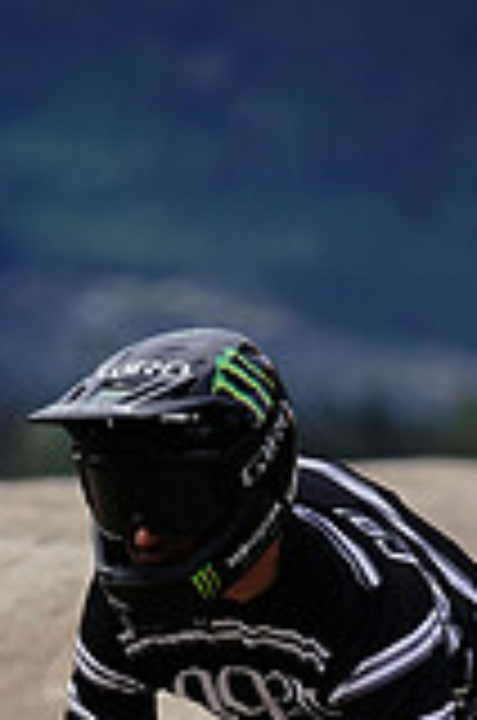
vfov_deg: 4.4
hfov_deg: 3.0
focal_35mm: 462
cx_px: 32
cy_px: 999
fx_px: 9222
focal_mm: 164
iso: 250
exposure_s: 1/1600
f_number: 2.8
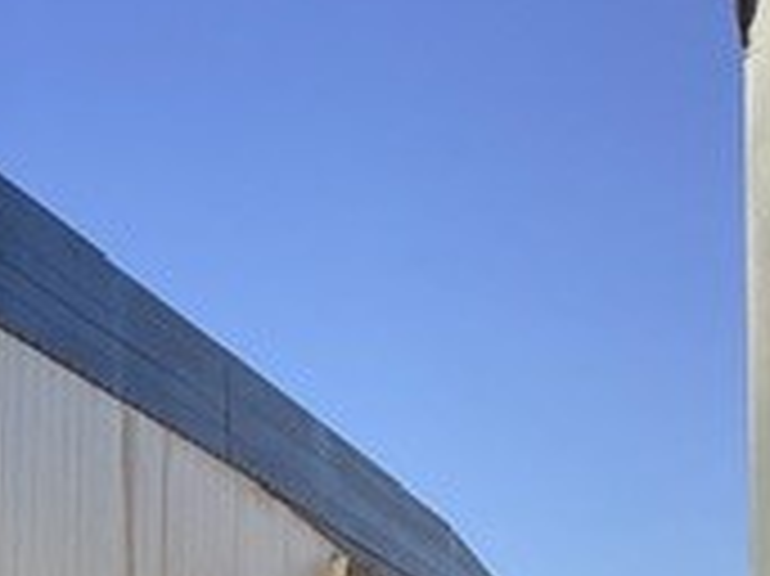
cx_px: -477
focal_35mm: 116
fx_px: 2579
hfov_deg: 15.3
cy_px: 904
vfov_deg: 12.1
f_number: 2.4
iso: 25
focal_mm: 3.3
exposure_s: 1/1101
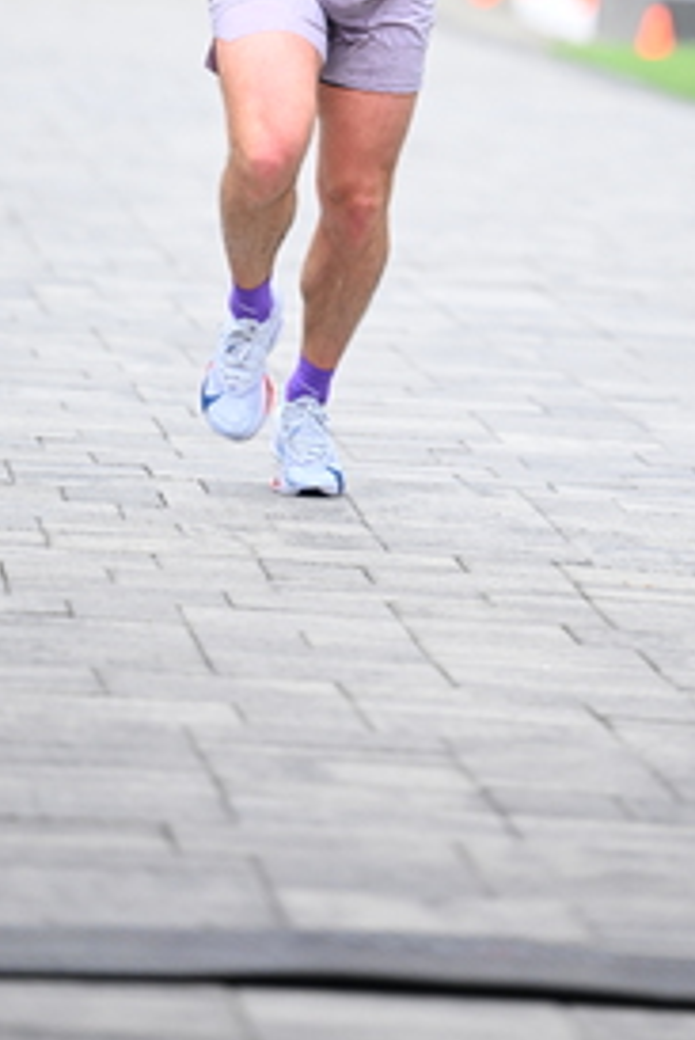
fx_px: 10440
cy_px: 23
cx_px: 412
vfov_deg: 5.7
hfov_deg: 3.8
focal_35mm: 361
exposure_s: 1/1600
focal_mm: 180
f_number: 2.8
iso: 1250
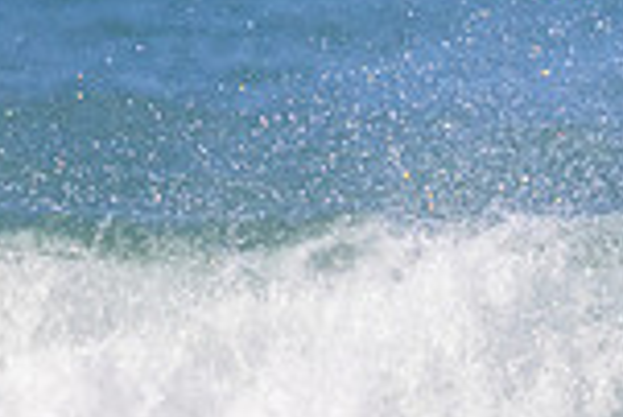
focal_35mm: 3283
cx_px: 884
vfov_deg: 0.4
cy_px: 536
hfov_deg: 0.6
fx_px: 56868
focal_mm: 800
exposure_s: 1/2000
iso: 1600
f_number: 11
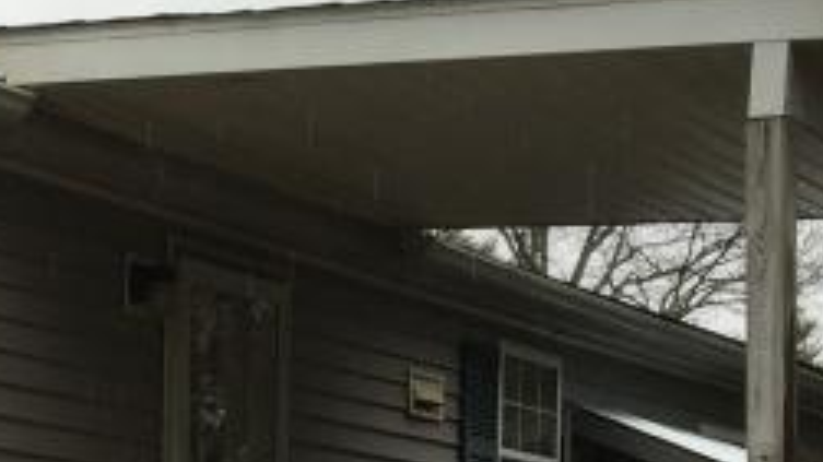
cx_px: -466
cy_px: 750
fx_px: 2814
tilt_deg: -2.2
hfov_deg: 15.2
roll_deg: +1.1
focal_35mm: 129
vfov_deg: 9.1
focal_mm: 4.15
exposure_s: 1/218
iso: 25
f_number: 2.2
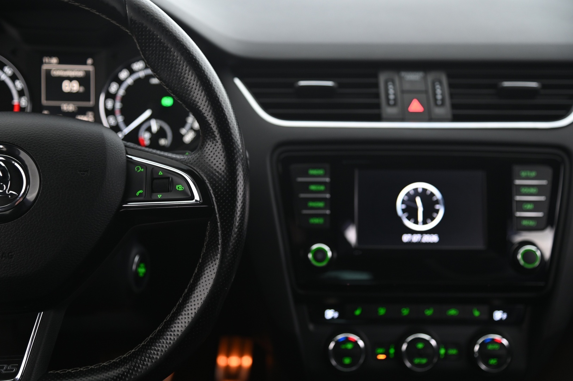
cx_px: 286
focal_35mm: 55
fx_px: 875
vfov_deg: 24.6
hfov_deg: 36.3
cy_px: 190
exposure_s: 1/8
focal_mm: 55
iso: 1000
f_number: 4
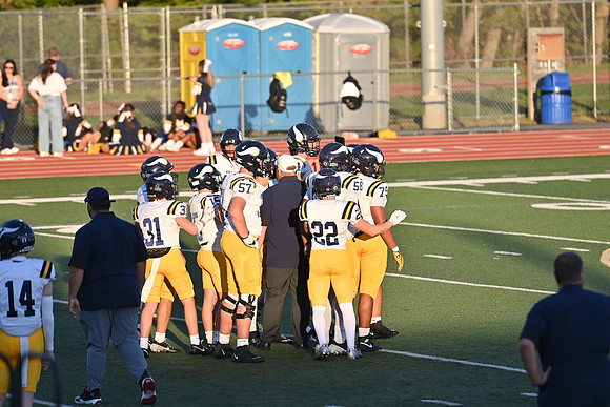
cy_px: 204
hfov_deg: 6.9
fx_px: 5084
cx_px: 305
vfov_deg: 4.6
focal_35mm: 300
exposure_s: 1/1000
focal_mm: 200
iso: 100
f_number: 4
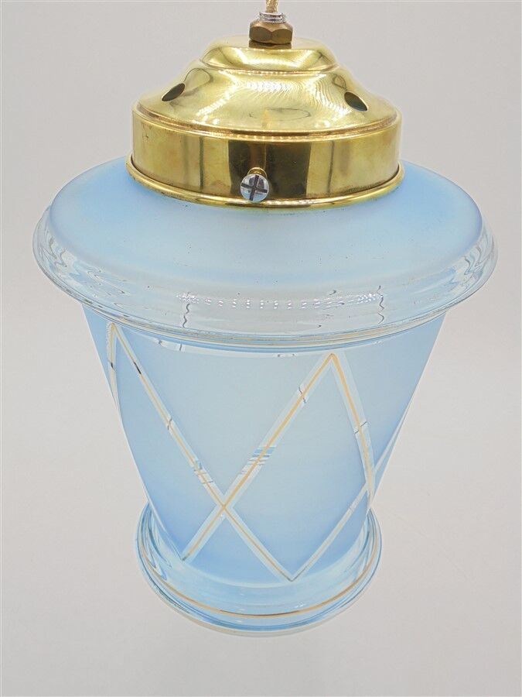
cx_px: 261
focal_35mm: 38
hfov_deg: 37.7
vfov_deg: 49.0
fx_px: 764
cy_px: 348
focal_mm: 6.9
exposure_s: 1/250
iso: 100
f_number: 4.2
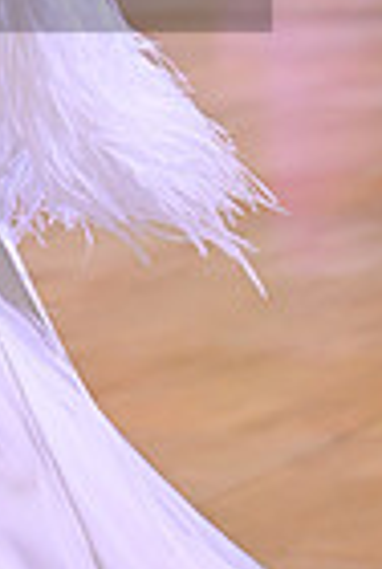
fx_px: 4577
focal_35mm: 289
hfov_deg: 4.7
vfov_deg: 7.1
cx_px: -286
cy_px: -102
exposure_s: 1/400
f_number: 4.5
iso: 3200
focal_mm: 70
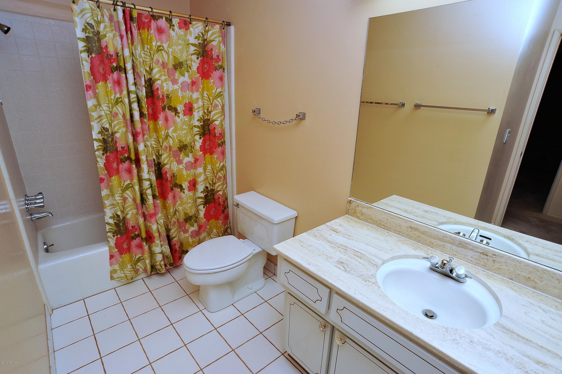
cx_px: 281
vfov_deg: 67.3
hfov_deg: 90.0
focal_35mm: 18
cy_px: 187
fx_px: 281
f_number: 11
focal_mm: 18
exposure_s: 1/60
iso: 800
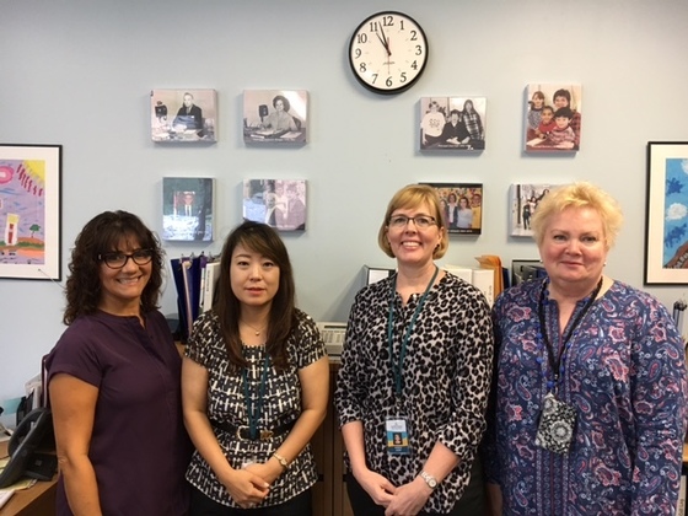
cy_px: 258
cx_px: 344
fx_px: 576
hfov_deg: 61.7
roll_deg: -0.8
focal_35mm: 29
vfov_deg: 48.2
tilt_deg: -1.5
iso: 125
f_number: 2.2
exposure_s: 1/30
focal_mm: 4.15
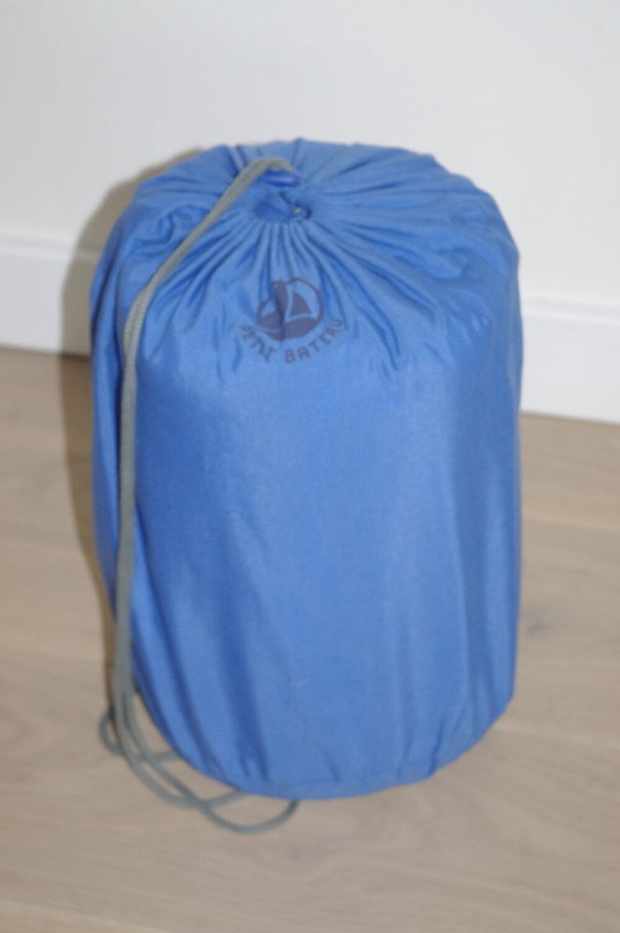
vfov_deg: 24.8
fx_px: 2124
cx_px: 310
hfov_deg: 16.6
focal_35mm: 82
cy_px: 466
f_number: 7.1
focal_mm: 55
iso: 1600
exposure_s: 1/40
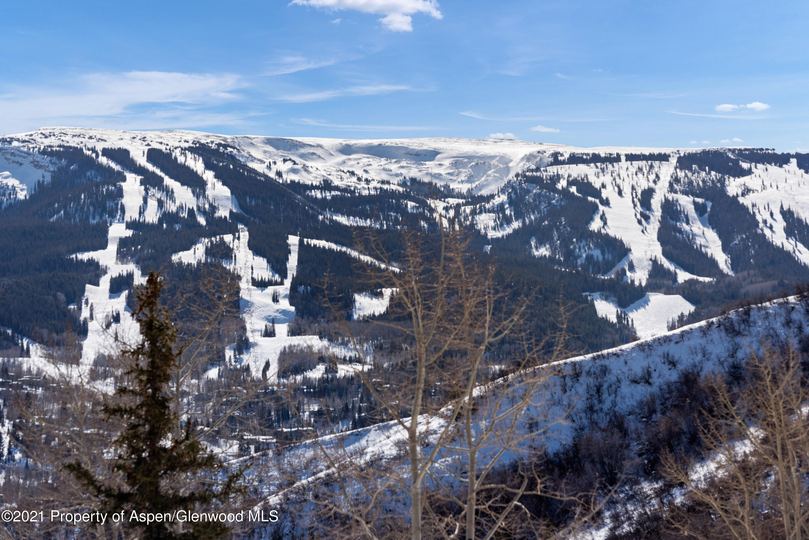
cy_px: 270
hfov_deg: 20.0
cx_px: 404
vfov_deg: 13.4
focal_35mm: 102
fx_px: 2293
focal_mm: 102
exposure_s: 1/1000
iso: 100
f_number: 7.1
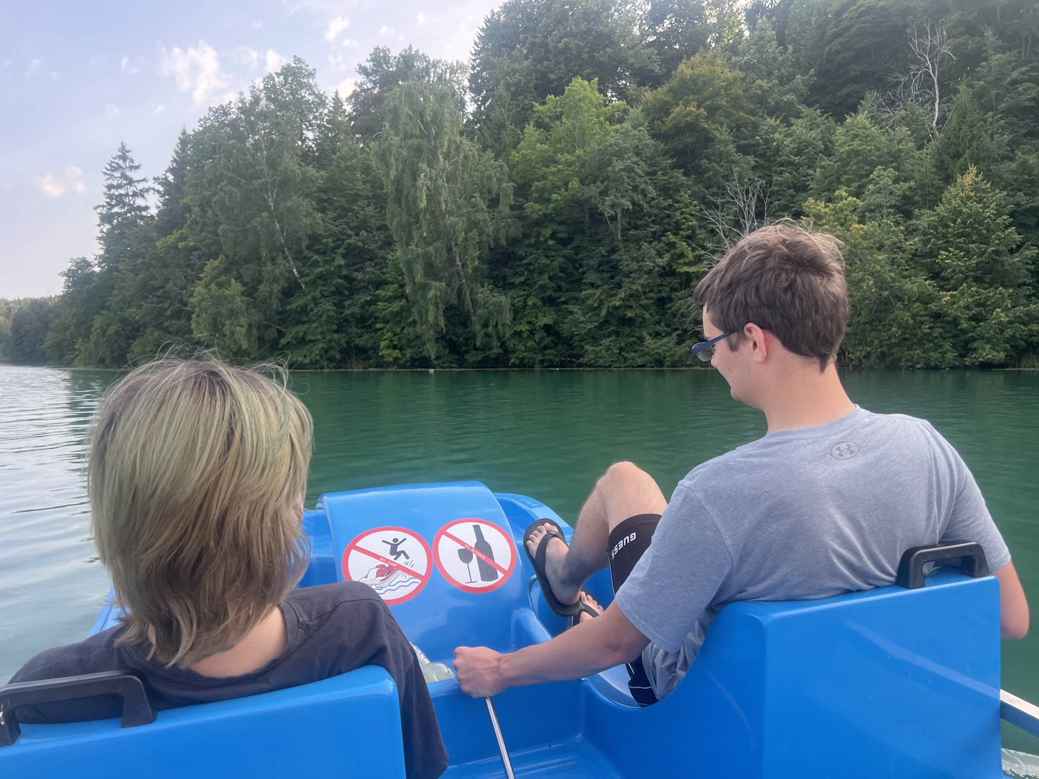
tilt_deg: +0.2
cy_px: 390
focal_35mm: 26
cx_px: 520
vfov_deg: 53.1
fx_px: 780
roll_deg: +1.8
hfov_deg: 67.3
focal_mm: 5.7
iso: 50
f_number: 1.5
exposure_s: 1/448
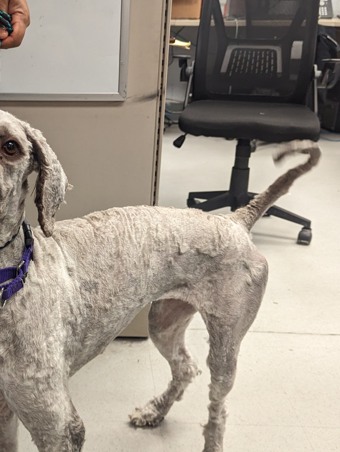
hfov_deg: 33.6
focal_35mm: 42
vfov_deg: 44.7
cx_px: 76
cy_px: 250
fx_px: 549
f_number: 1.85
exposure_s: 1/124
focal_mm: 6.81
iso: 332
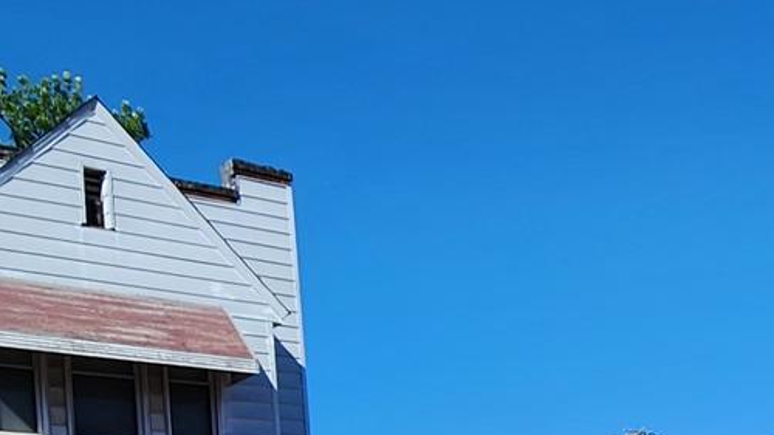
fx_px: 1190
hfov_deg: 31.6
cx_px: 865
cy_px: 565
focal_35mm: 58
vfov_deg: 19.2
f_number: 2.2
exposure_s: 1/1973
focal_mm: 2.2
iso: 50
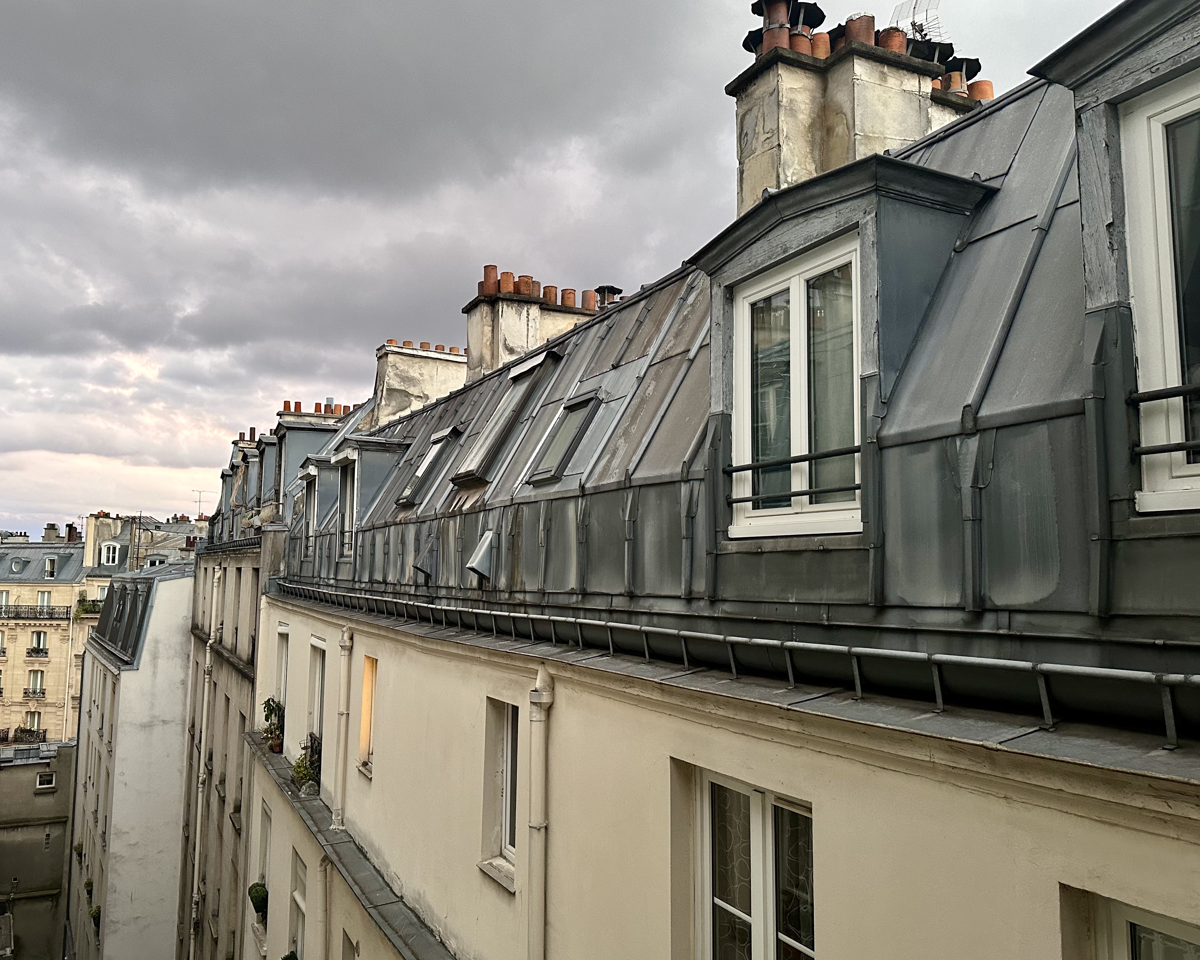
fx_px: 923
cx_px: 536
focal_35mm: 26
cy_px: 486
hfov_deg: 65.9
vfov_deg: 54.9
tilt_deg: +8.3
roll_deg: -1.7
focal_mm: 6.86
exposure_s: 1/60
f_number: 1.78
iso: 400
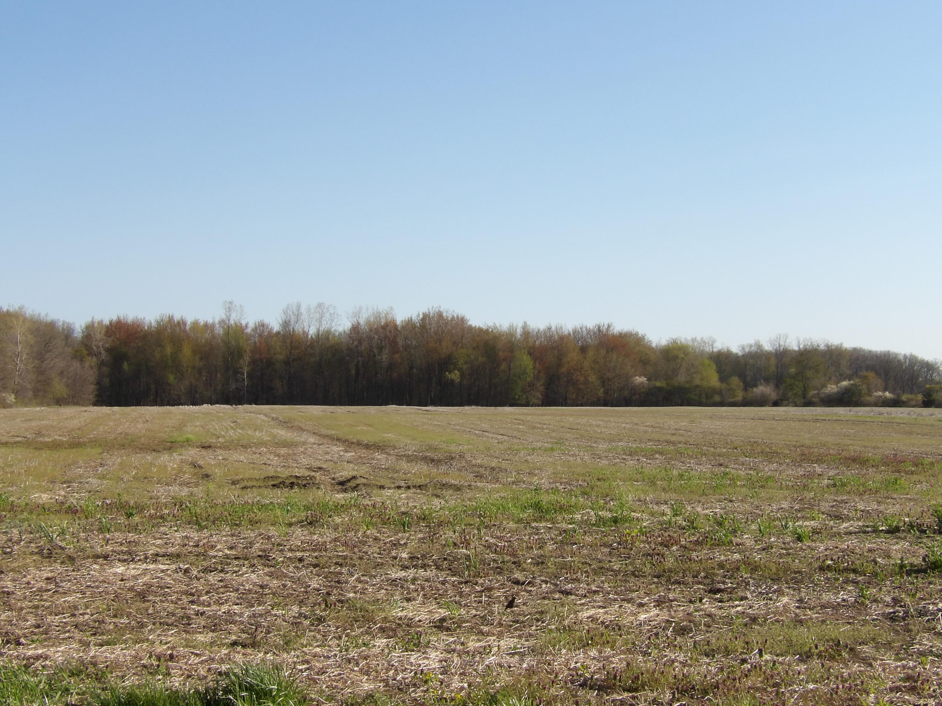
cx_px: 471
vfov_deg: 23.7
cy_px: 353
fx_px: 1687
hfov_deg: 31.2
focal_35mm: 62
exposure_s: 1/158
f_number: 8
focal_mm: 11.1
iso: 100
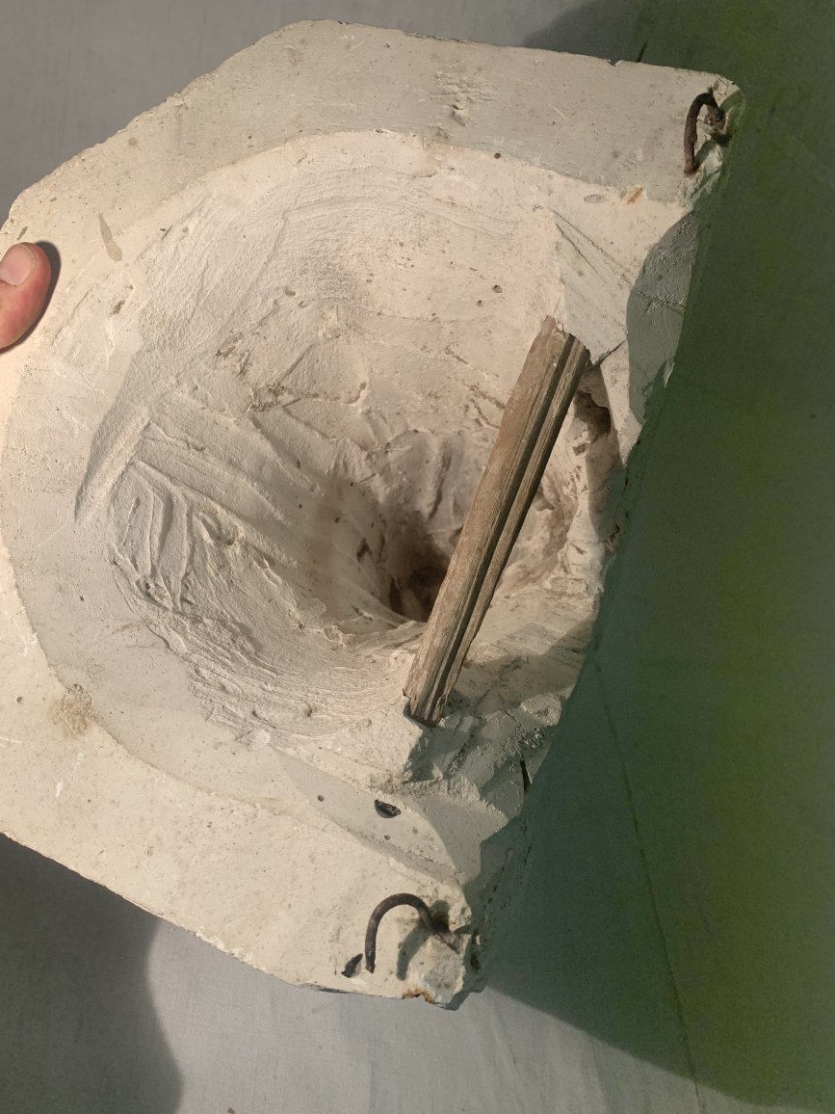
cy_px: 538
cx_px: 404
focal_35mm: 27
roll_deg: -19.5
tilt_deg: -41.0
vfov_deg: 65.3
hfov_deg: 51.3
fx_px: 868
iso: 25
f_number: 1.8
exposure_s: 1/115
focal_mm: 4.25
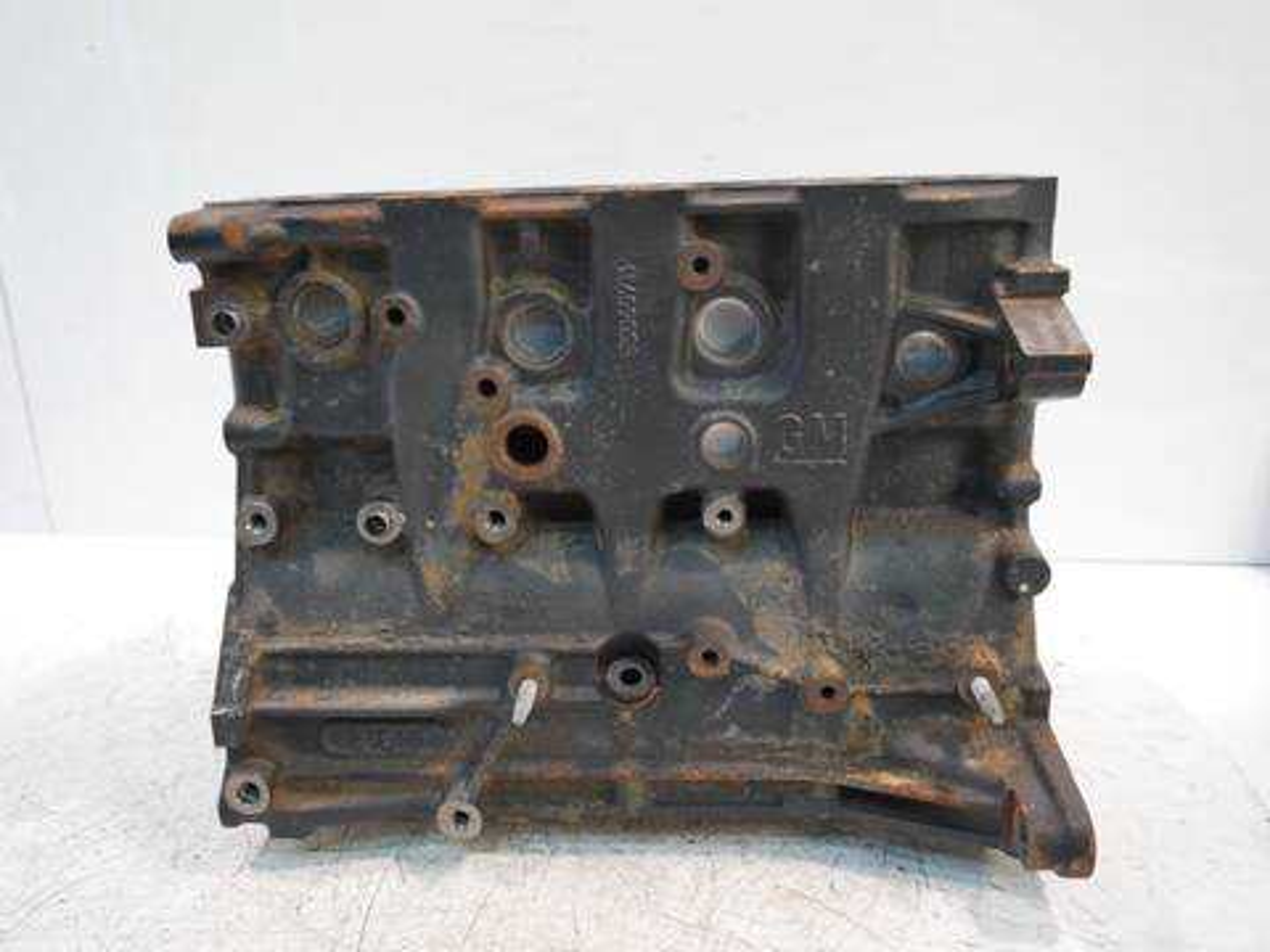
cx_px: 635
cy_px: 476
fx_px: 1027
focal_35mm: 28
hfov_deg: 63.4
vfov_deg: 49.7
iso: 800
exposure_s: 1/60
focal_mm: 14
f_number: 3.5
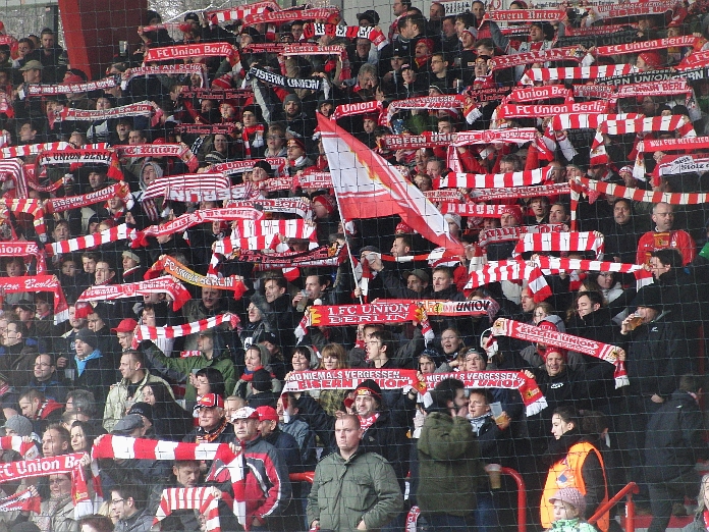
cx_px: 354
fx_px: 3789
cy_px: 266
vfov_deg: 8.0
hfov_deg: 10.7
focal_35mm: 185
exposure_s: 1/80
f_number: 4.5
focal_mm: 32.1
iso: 400
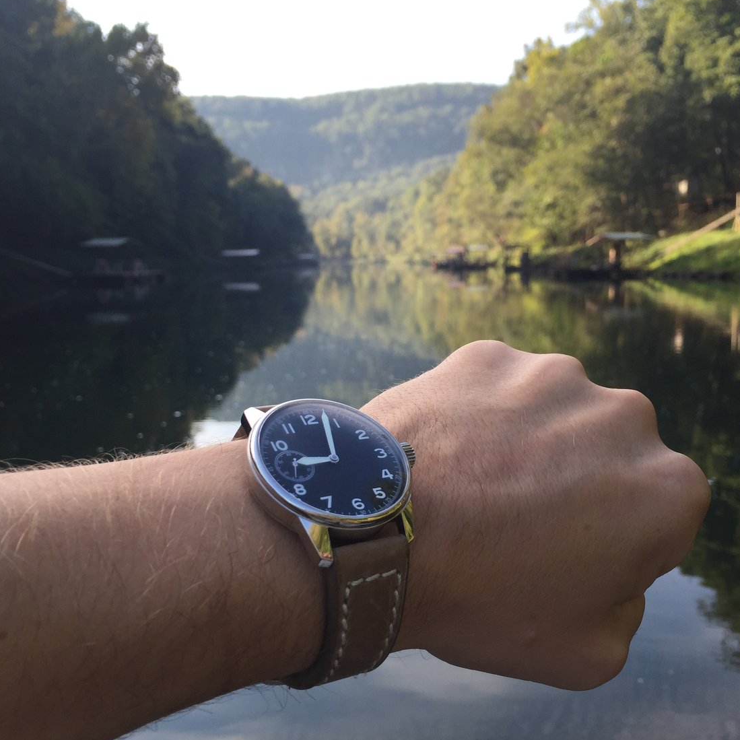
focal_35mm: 35
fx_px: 847
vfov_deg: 47.2
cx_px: 404
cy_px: 369
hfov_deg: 47.2
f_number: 2.2
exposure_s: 1/439
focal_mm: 4.15
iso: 32
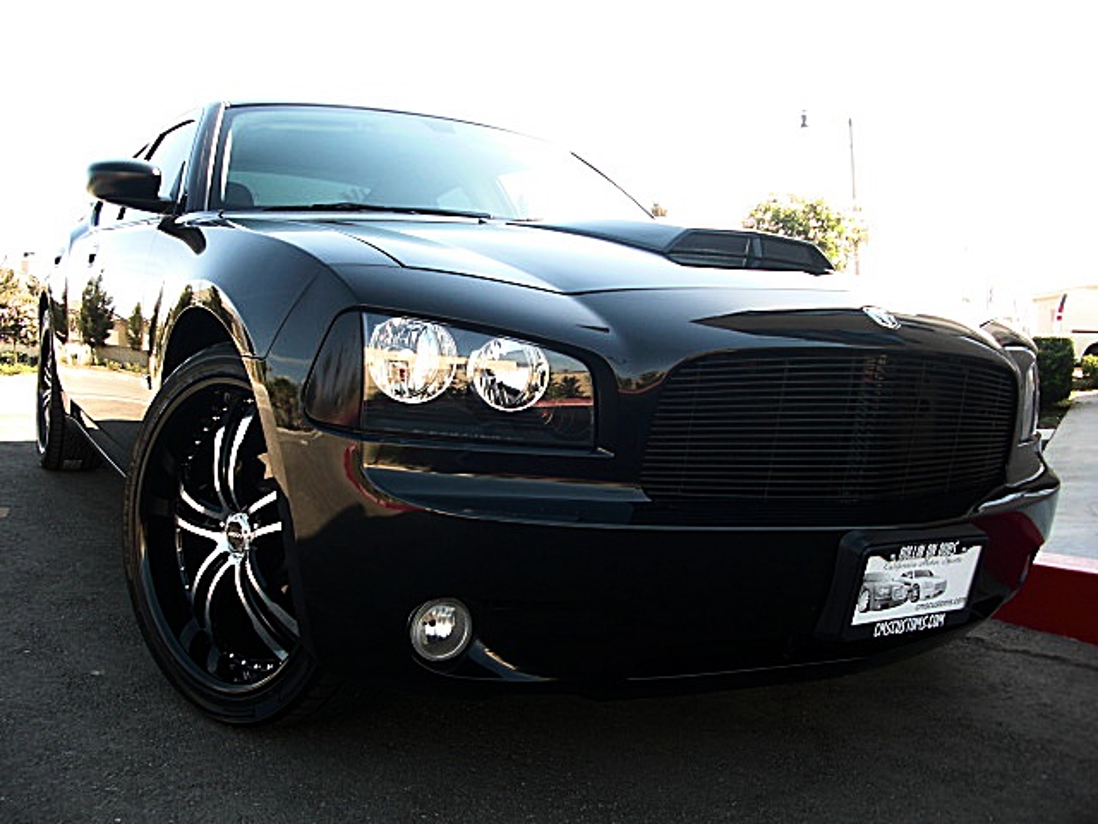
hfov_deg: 51.4
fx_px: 1142
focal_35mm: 36
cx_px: 549
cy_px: 412
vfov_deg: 39.7
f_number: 2.8
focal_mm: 6.3
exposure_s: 1/160
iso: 50
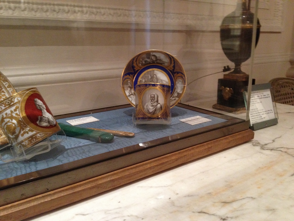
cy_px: 110
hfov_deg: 52.6
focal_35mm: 35
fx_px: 297
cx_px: 147
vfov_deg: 40.7
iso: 400
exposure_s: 1/20
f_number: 2.4
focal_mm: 4.28
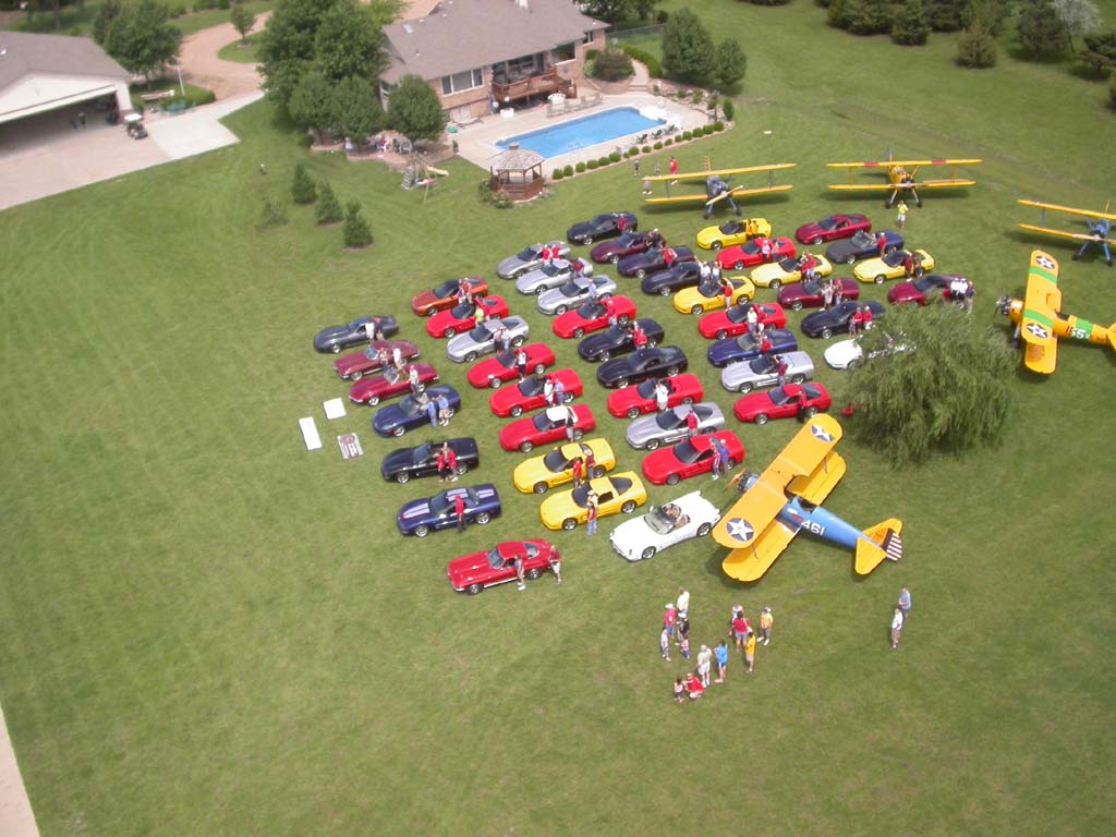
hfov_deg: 49.0
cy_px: 418
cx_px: 558
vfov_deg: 37.7
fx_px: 1225
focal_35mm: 38
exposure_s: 1/943
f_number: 2.6
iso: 100
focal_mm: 7.85
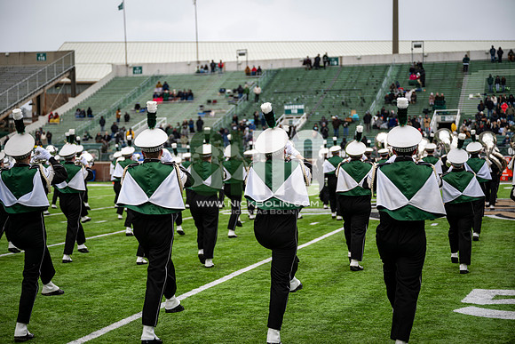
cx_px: 258
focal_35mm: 60
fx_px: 858
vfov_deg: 22.6
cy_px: 172
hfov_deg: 33.4
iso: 100
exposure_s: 1/500
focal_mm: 60
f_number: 2.8
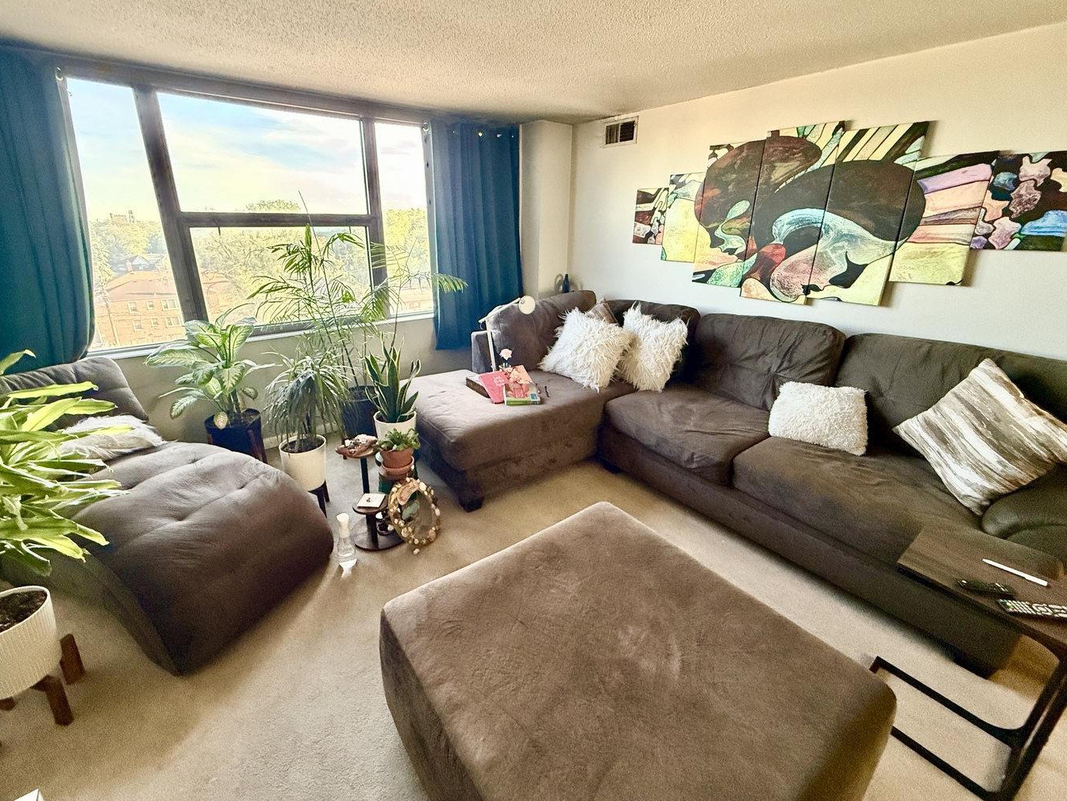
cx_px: 512
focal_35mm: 15
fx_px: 462
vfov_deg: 81.6
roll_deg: +0.4
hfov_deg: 98.1
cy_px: 374
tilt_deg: -18.2
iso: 640
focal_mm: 2.22
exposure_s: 1/120
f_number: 2.2
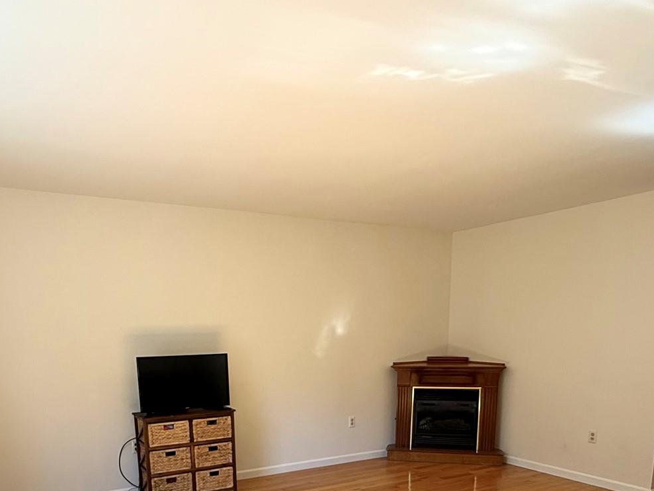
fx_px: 548
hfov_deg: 61.6
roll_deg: -0.9
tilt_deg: -12.9
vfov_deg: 44.1
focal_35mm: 29
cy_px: 439
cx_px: 302
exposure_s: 1/99
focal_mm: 2.22
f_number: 2.2
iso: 80
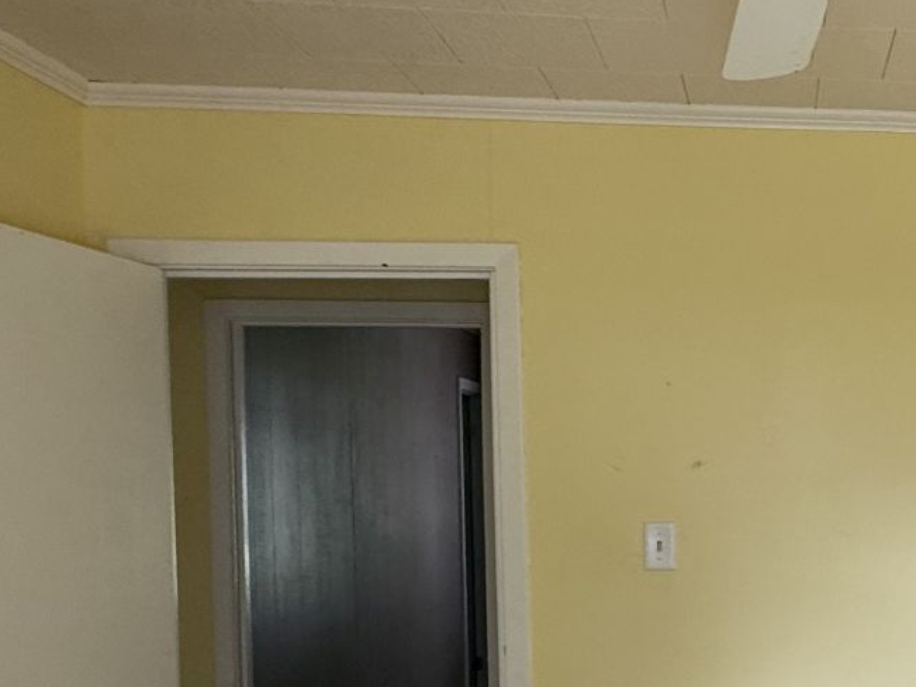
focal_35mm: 43
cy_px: 497
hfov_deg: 37.9
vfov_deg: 33.1
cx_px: 964
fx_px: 1138
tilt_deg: -3.4
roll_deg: +1.2
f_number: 2.2
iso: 125
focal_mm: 2.22
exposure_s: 1/99
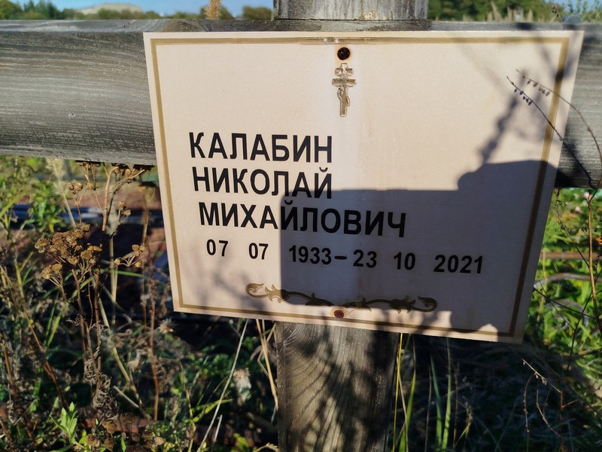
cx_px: 301
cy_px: 226
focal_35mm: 24
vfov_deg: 56.8
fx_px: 417
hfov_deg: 71.6
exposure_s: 1/1757
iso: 50
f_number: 1.7
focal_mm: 5.31
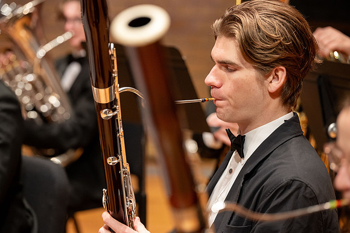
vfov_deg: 9.8
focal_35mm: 140
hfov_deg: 14.7
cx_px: 175
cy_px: 116
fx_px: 1361
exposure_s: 1/160
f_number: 4
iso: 2500
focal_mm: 140
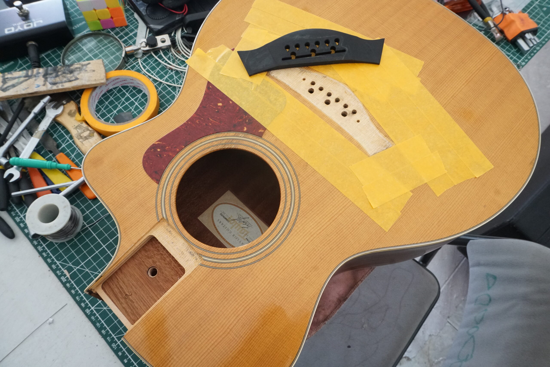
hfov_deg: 73.7
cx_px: 275
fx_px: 367
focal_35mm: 24
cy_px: 184
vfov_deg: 53.1
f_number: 11
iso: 1600
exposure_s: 1/30
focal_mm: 16
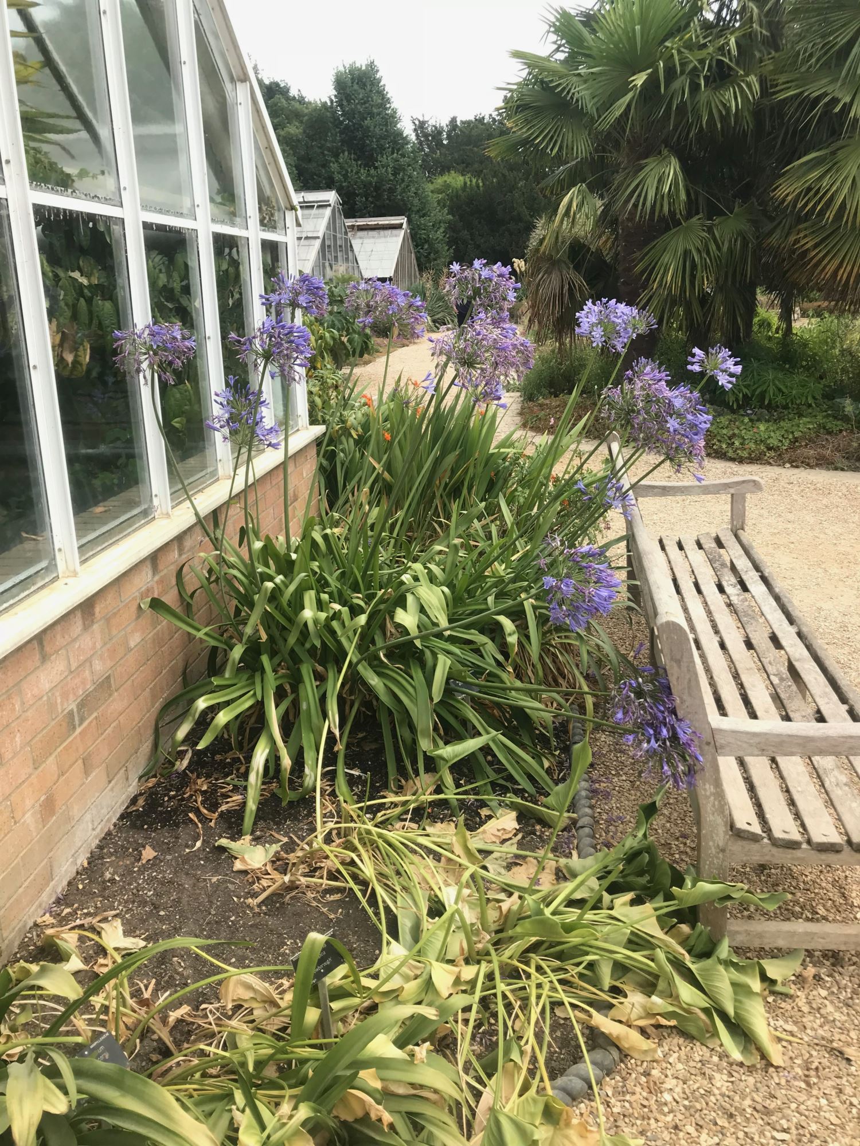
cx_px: 430
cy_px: 573
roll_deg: +2.1
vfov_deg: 63.4
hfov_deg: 49.7
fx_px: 928
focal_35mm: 28
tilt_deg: -15.0
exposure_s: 1/736
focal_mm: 3.99
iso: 20
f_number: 1.8
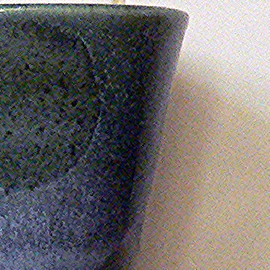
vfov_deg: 10.9
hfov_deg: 10.0
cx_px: -304
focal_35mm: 159
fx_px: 1403
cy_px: 234
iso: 400
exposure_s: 1/8
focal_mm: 6
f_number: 2.8
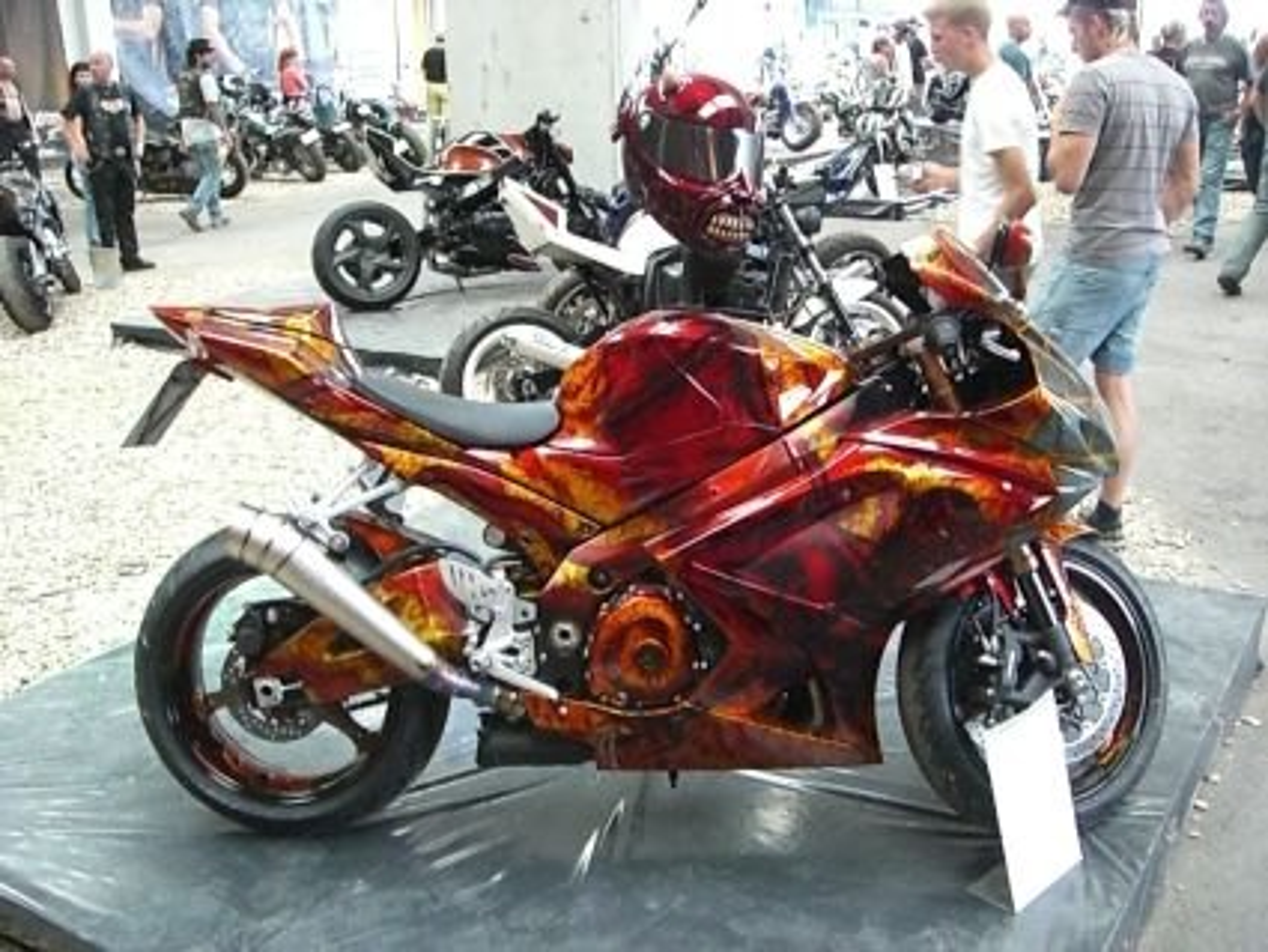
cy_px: 476
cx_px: 634
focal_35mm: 38
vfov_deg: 37.7
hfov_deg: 49.0
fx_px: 1392
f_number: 2.7
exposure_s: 1/50
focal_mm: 6.2
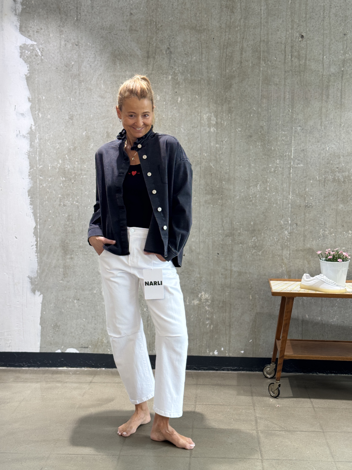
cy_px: 235
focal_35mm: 48
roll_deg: +0.4
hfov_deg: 30.3
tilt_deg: -6.4
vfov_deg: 39.7
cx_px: 176
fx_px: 651
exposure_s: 1/100
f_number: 1.78
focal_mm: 6.76
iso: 64
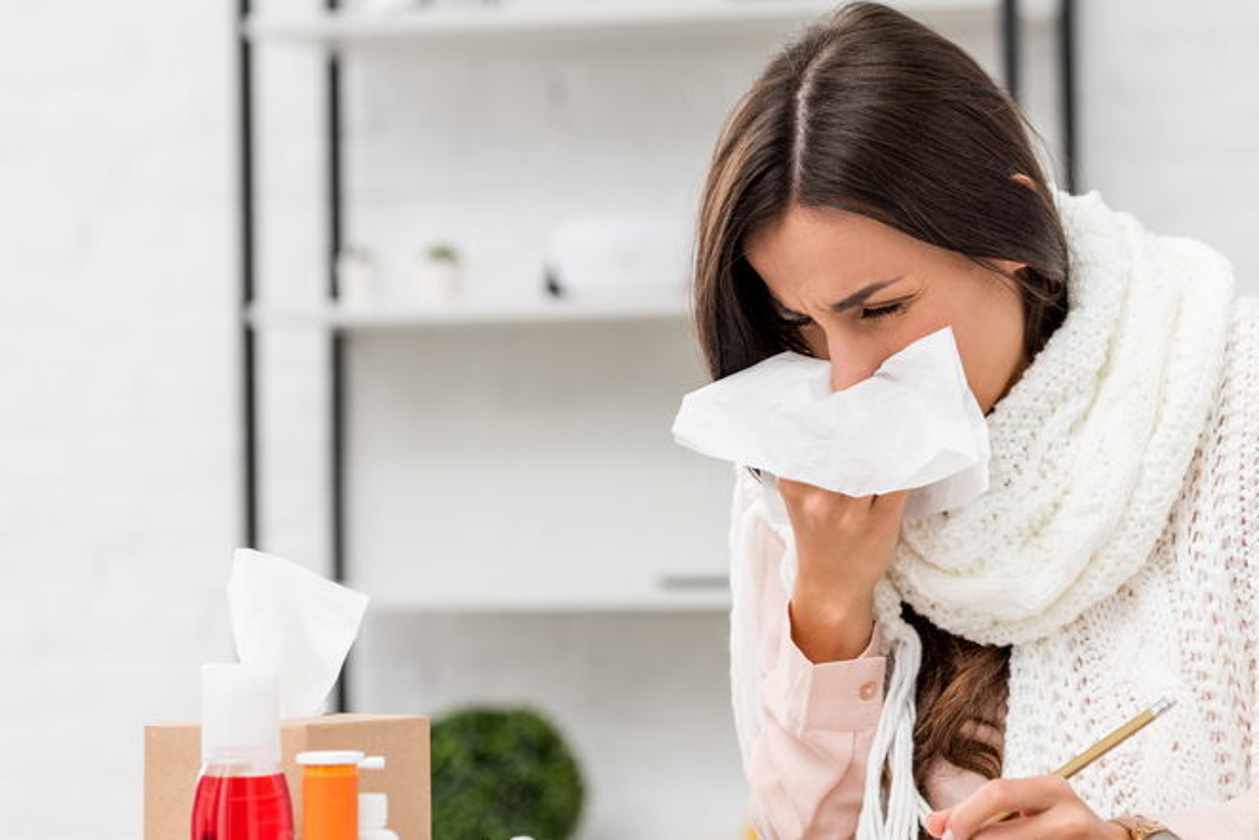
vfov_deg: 10.1
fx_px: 4757
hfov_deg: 15.0
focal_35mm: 136
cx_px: 883
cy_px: 405
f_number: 4
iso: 500
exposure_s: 1/160
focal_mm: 90
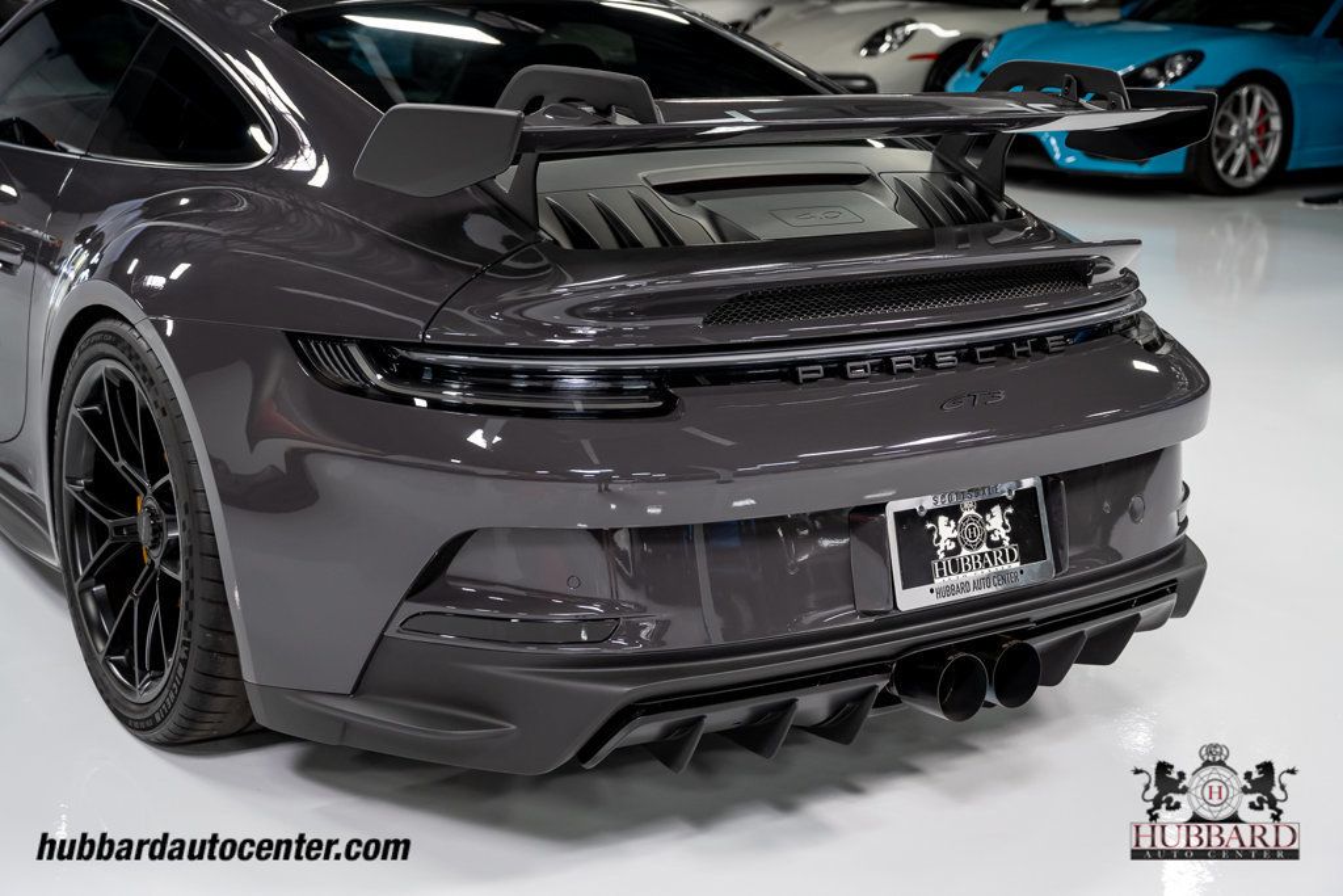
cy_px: 448
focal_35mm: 50
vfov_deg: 27.0
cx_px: 672
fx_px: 1865
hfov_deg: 39.6
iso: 800
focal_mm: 50
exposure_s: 1/60
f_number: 4
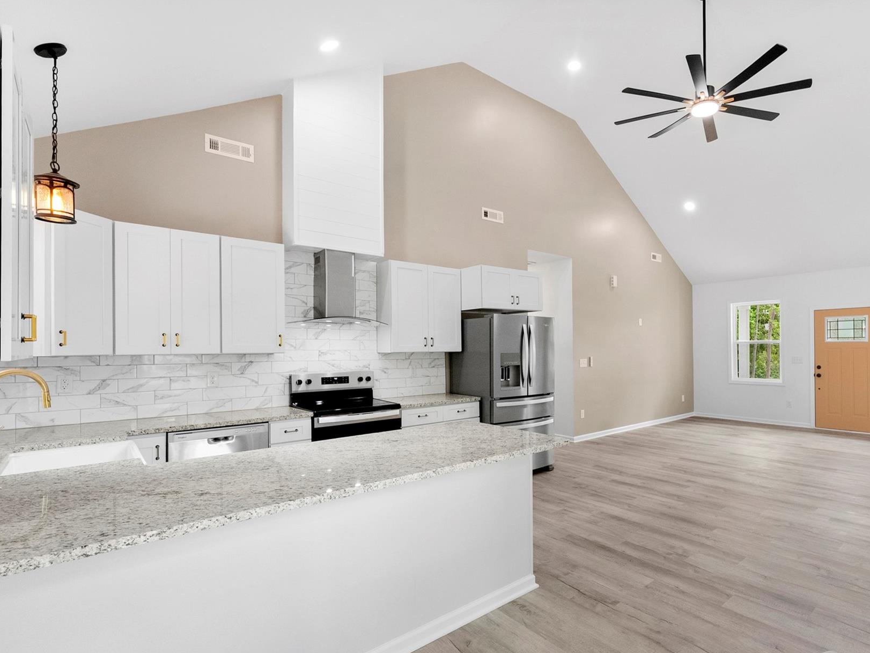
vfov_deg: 74.6
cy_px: 350
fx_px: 427
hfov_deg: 89.7
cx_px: 528
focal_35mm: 17
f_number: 9
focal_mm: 14
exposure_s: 1/40
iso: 2000
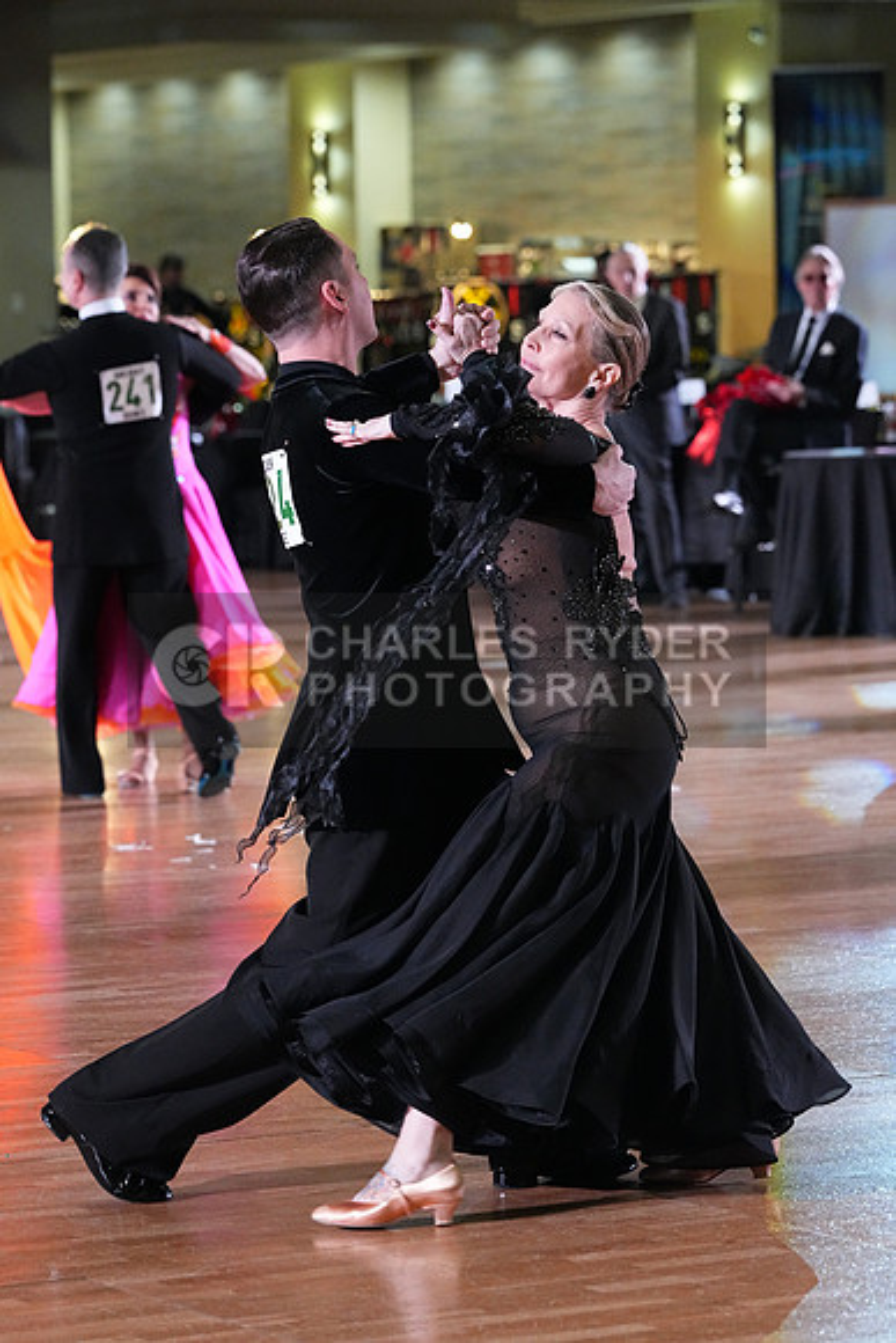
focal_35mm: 153
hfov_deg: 9.0
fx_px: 5708
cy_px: 672
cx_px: 448
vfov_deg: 13.4
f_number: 5.6
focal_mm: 153
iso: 10000
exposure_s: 1/400
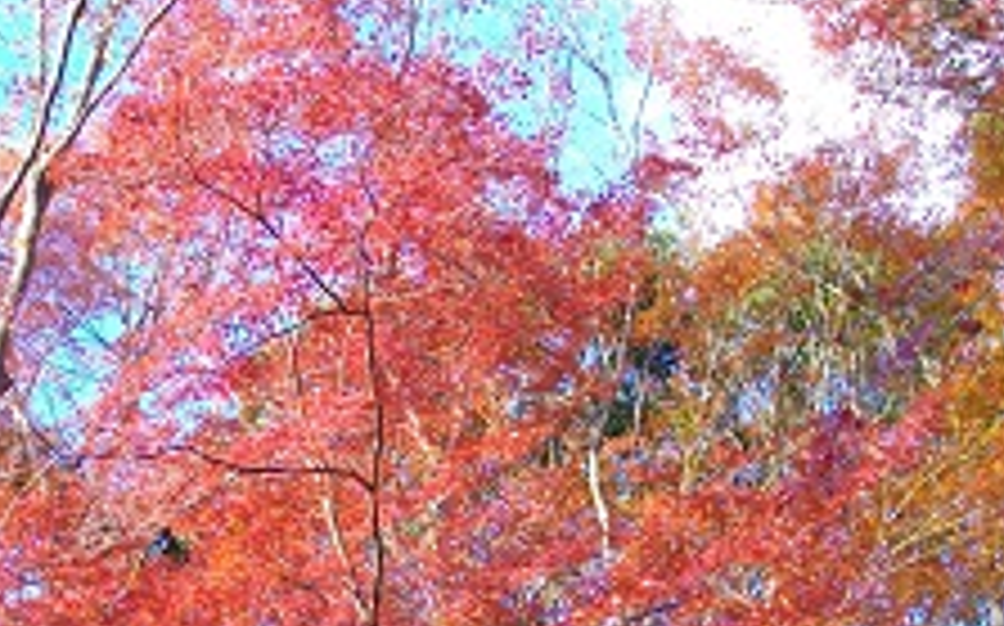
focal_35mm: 74
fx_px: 2023
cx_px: 358
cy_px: 518
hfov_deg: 27.7
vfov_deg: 17.4
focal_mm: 7.1
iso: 134
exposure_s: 1/125
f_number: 3.2
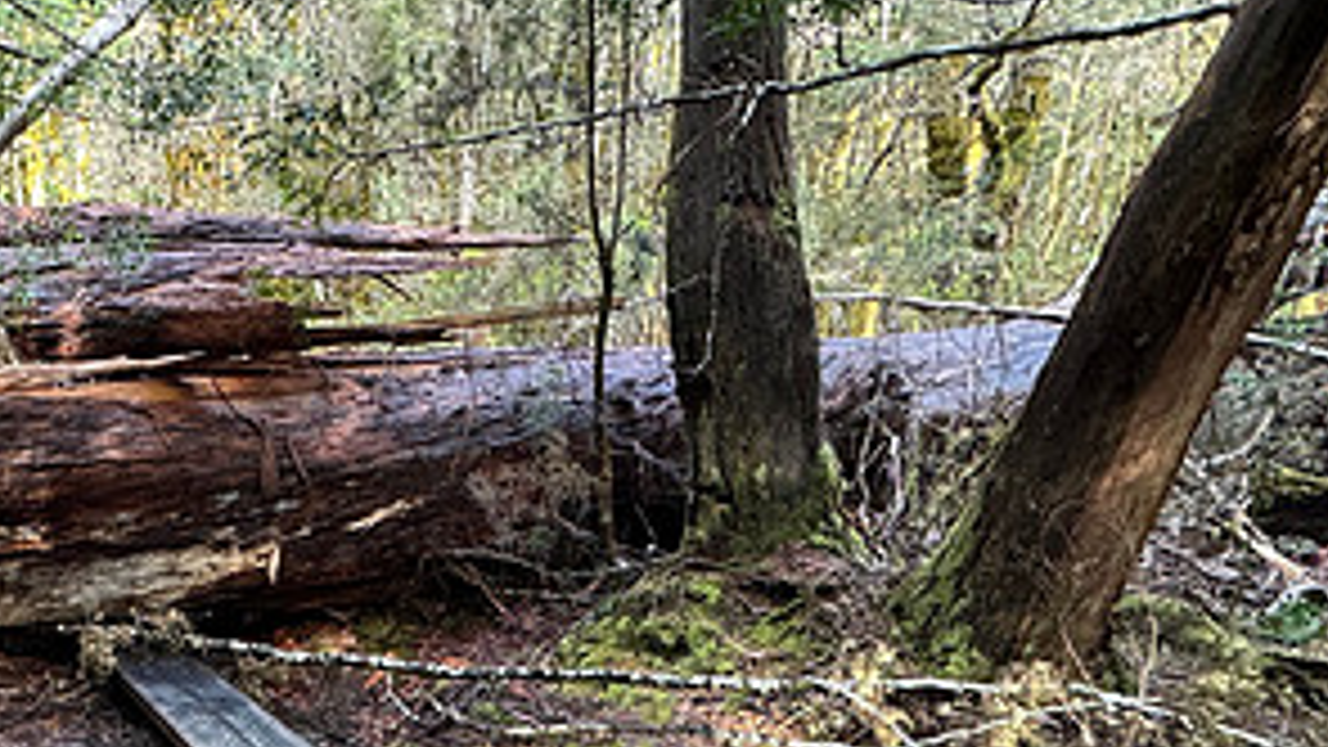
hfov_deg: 56.9
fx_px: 1056
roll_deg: +0.0
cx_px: 176
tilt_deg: -12.5
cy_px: 628
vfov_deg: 37.2
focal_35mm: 30
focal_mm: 2.22
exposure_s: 1/60
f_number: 2.2
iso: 400
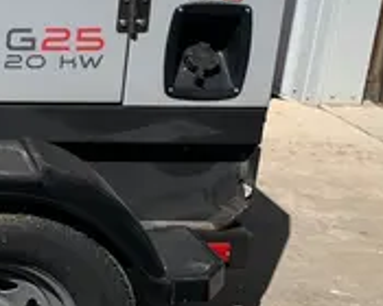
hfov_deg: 20.4
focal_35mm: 80
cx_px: -195
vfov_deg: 19.0
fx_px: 907
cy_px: 71
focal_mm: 4.25
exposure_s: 1/3401
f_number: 1.8
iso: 25
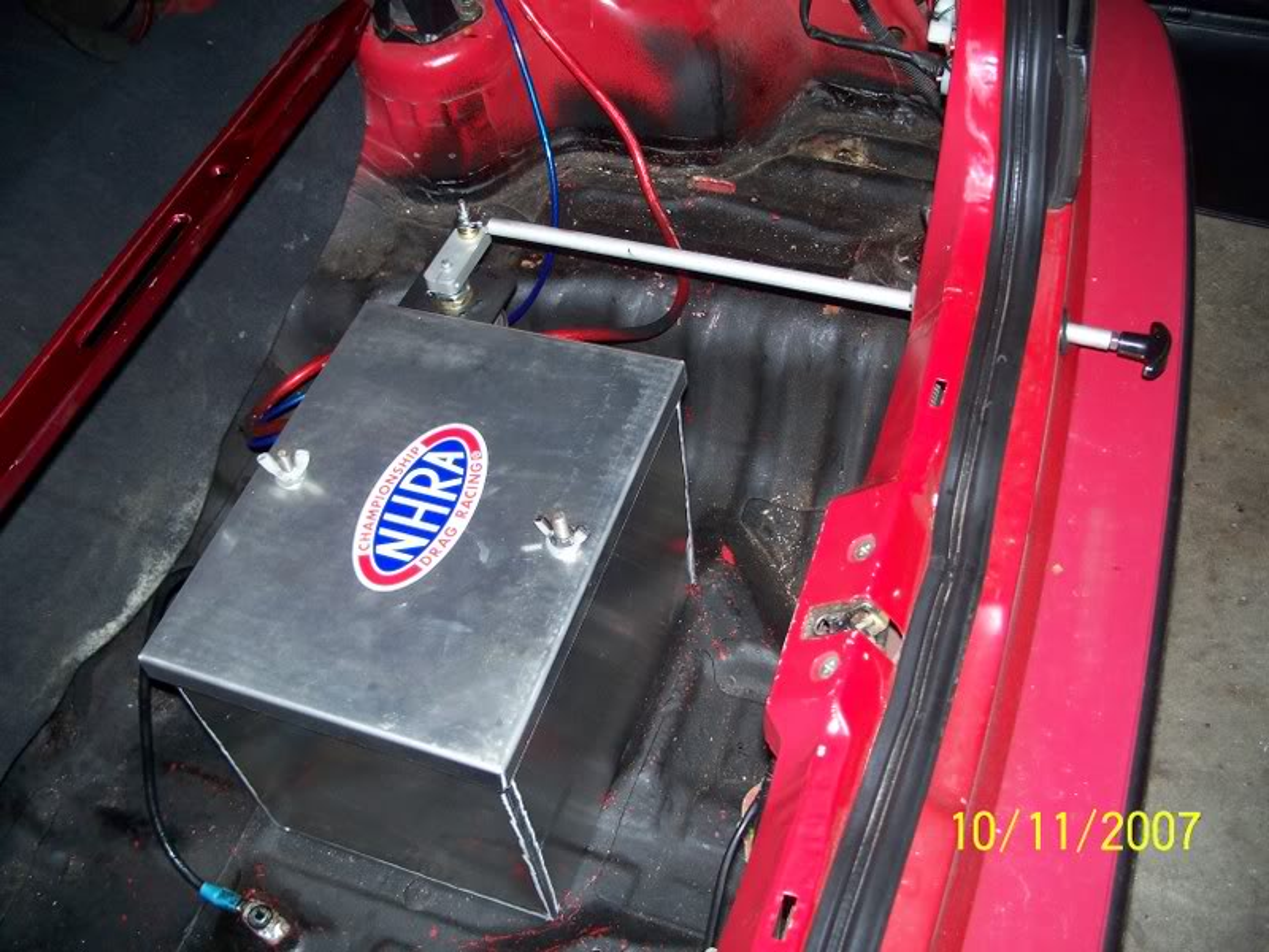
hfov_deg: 50.1
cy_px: 476
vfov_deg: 38.7
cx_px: 634
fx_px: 1356
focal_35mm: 37
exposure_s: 1/60
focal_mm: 7.8
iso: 200
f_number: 2.8
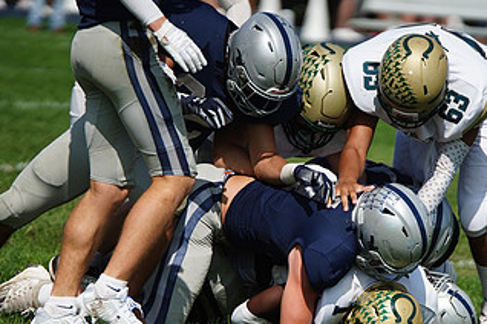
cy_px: 221
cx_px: 328
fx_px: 6439
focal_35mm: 476
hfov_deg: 4.3
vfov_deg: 2.9
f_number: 2.8
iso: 400
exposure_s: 1/8000
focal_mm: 261
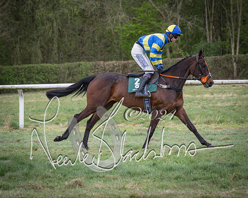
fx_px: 1388
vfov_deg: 8.2
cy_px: 92
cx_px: 131
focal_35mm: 189
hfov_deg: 10.2
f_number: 4
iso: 1600
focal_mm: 101
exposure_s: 1/1000
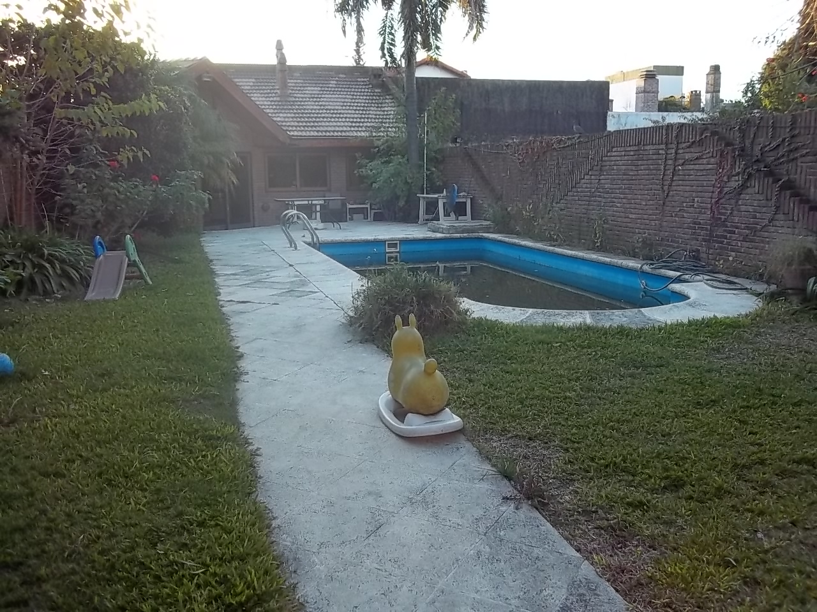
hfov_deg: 56.8
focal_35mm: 32
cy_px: 306
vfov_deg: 44.2
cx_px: 408
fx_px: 755
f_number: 2.9
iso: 80
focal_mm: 5.7
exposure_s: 1/100
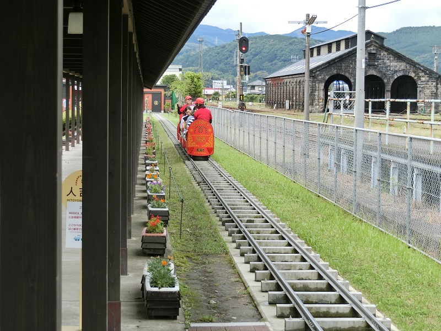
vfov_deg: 15.9
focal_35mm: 93
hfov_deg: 21.1
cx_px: 220
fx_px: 1185
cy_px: 166
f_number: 5.6
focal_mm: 16.5
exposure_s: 1/160
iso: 80
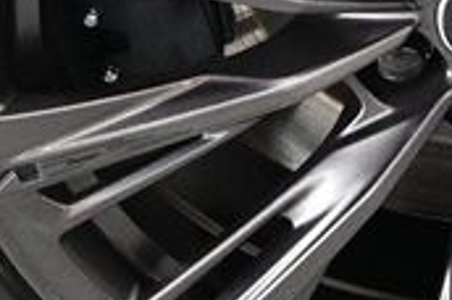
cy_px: 16
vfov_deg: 5.8
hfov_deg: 8.7
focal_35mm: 235
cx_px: 441
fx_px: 2945
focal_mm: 42
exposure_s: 1/80
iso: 3200
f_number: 4.5
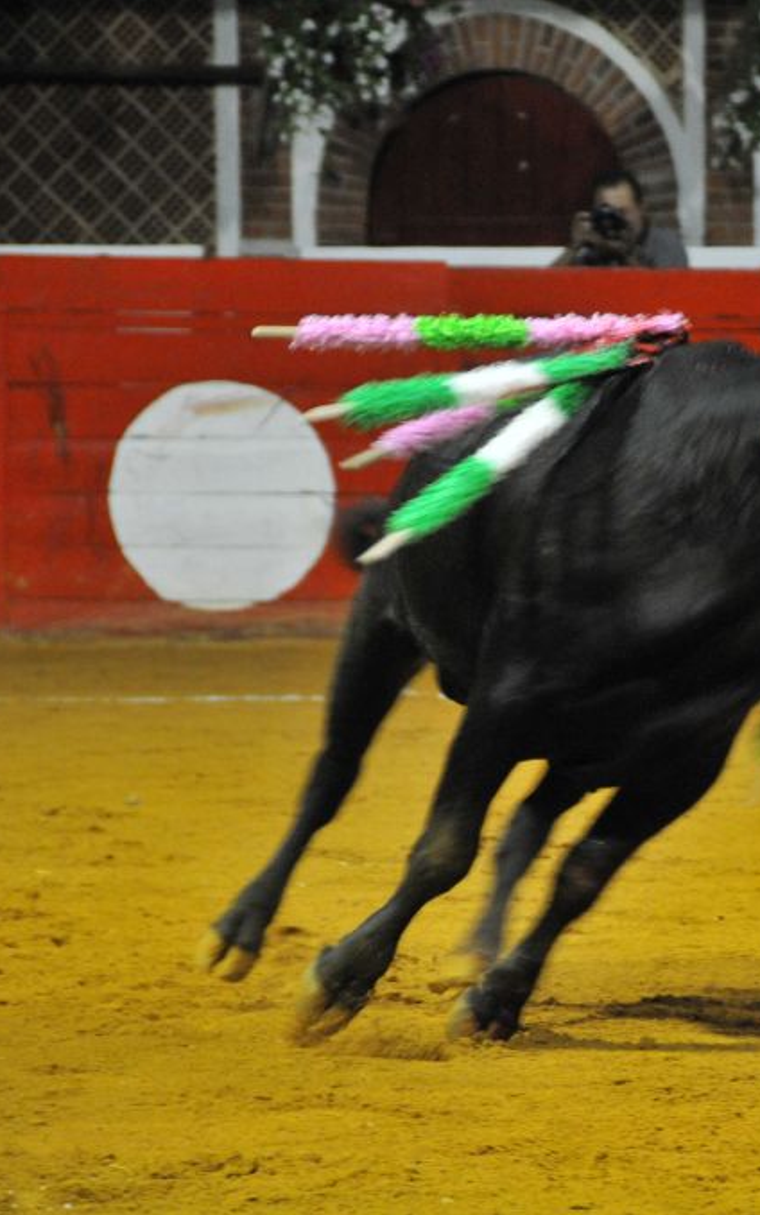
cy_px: 608
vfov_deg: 6.1
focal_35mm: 346
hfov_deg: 3.8
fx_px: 11462
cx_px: 783
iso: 1600
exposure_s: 1/60
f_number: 5.6
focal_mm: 150
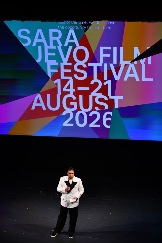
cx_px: 81
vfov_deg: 22.6
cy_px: 122
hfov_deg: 15.2
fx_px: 607
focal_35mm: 90
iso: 1250
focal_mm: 90
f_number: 2.8
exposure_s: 1/800
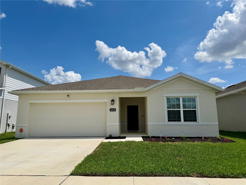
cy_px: 92
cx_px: 123
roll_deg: +1.6
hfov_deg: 71.6
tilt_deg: +8.7
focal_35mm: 24
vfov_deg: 56.8
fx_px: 171
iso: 80
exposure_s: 1/11905
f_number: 1.78
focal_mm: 6.76
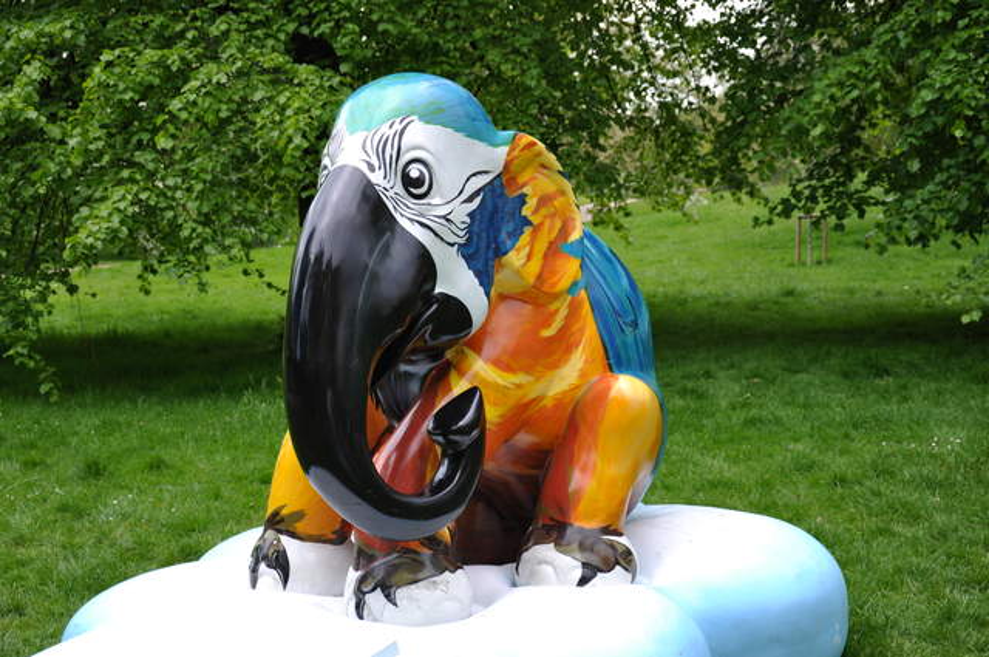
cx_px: 494
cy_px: 328
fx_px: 1564
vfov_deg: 23.7
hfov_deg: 35.1
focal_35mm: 57
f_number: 4.5
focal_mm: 38
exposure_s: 1/30
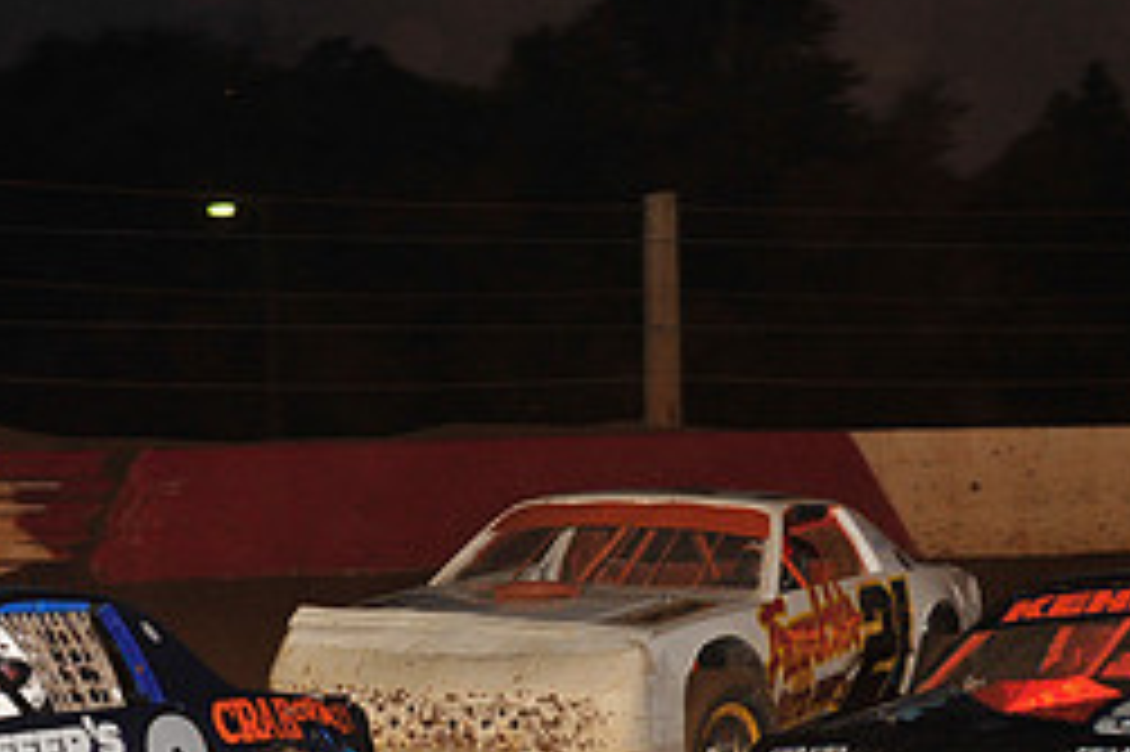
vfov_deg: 7.4
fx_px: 5803
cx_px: 486
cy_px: 581
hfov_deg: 11.1
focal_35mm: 185
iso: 1000
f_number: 6.3
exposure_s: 1/320
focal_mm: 80
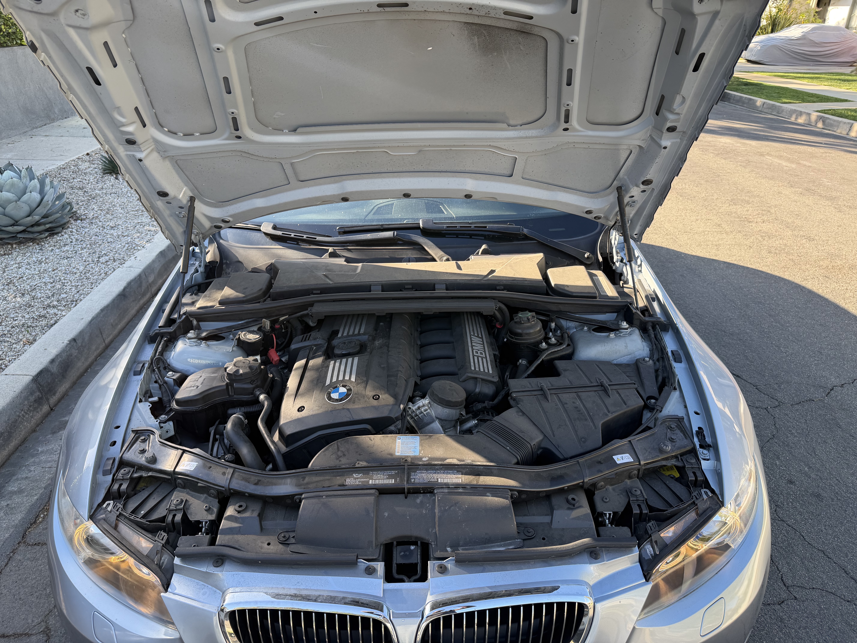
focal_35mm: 24
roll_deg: +0.3
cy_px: 322
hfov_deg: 71.6
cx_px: 428
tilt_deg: -26.5
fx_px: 594
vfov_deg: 56.8
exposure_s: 1/416
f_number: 1.78
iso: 80
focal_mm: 6.76
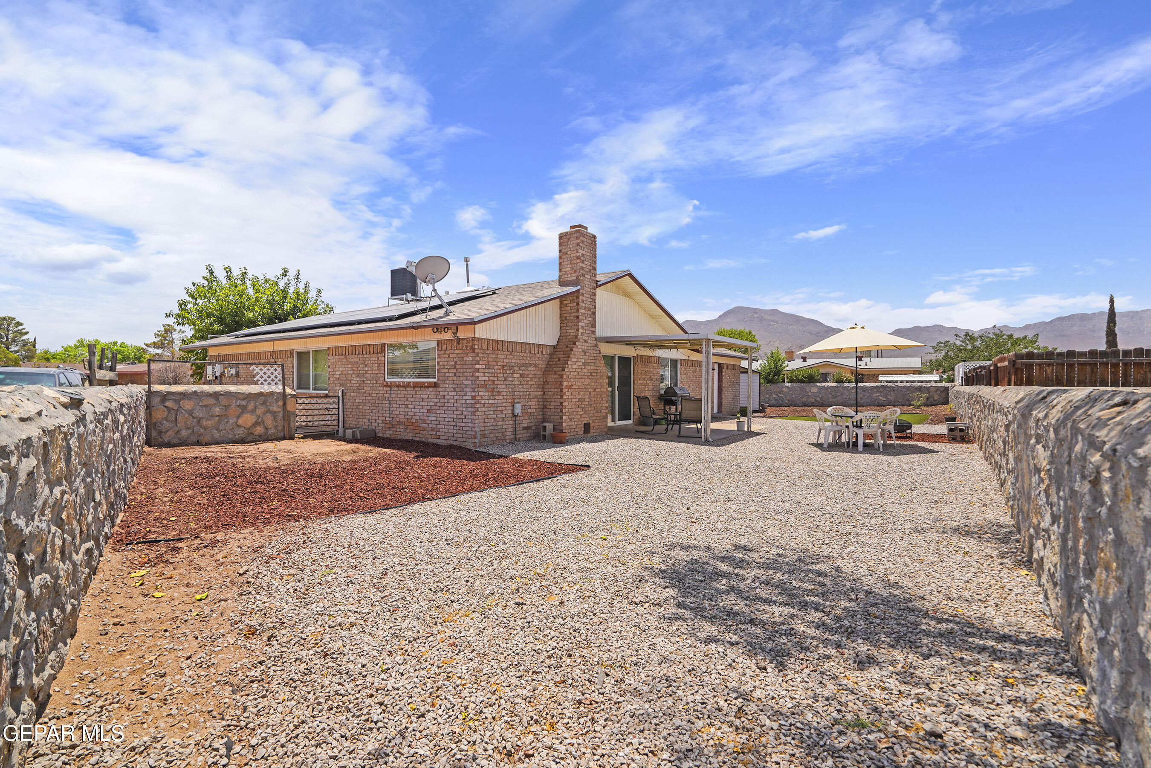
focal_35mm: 16
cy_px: 384
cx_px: 576
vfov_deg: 73.7
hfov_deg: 96.7
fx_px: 512
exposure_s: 1/30
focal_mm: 16
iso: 100
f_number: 8
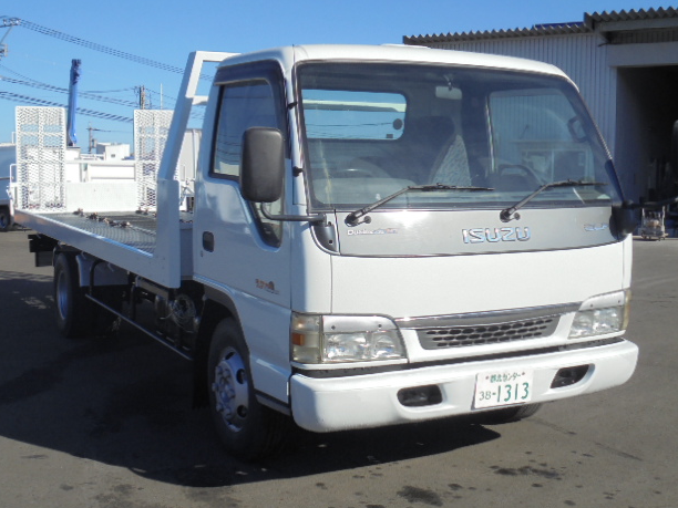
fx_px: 881
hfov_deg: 42.1
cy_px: 247
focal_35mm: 45
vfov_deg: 32.2
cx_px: 333
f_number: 4.5
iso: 100
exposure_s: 1/400
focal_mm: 7.8
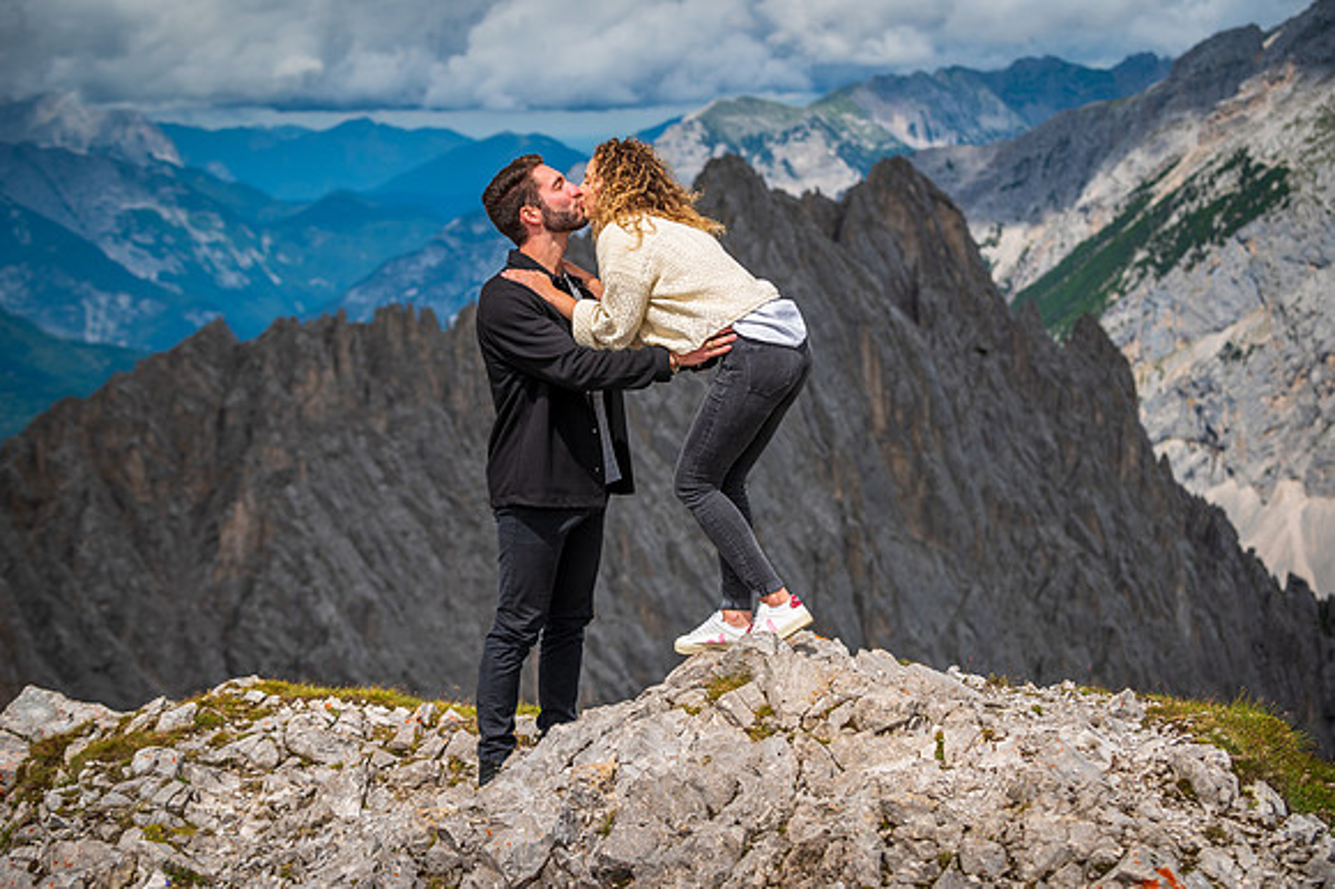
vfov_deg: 19.4
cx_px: 668
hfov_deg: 28.9
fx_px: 2594
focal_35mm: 70
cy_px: 444
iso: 100
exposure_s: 1/1600
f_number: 4
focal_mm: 70
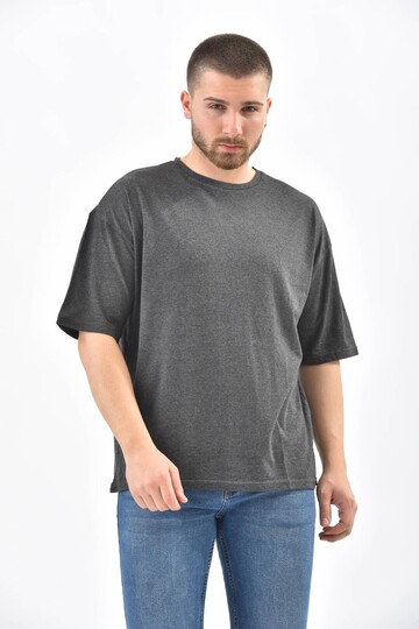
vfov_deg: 17.6
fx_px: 2025
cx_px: 210
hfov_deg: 11.8
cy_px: 314
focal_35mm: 116
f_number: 7.1
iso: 100
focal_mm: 116
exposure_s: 1/160
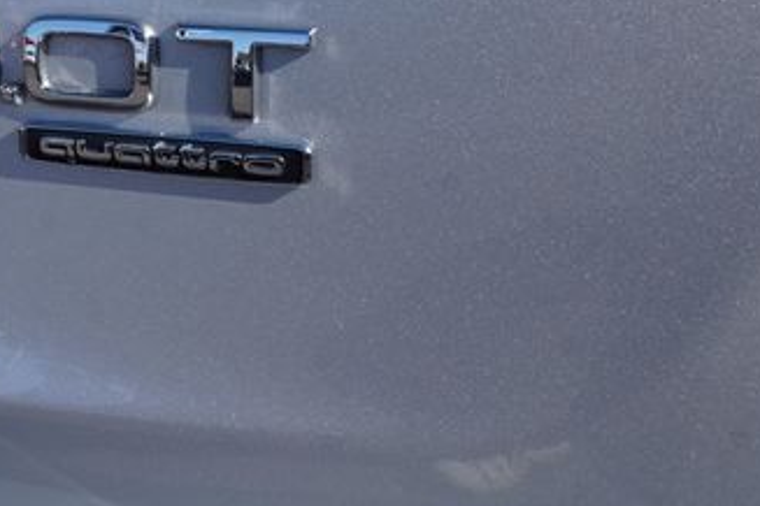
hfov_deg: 39.1
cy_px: 72
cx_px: 86
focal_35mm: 47
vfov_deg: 27.8
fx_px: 992
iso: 100
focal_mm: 16
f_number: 13
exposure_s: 1/100
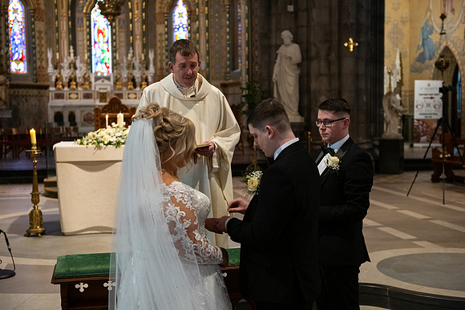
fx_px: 672
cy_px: 155
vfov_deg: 26.0
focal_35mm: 52
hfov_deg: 38.2
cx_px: 232
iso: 1250
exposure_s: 1/160
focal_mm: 52
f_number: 3.5
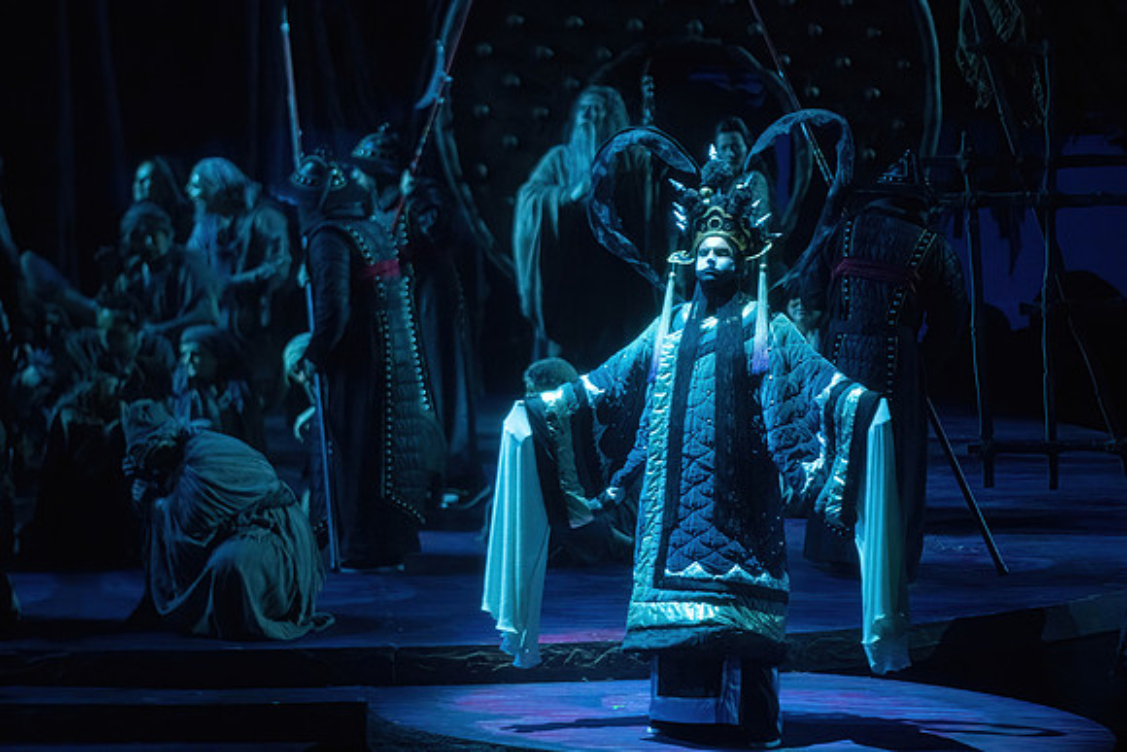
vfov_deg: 6.9
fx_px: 6262
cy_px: 376
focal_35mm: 200
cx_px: 564
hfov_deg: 10.3
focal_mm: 200
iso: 10000
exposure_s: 1/400
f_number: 3.2
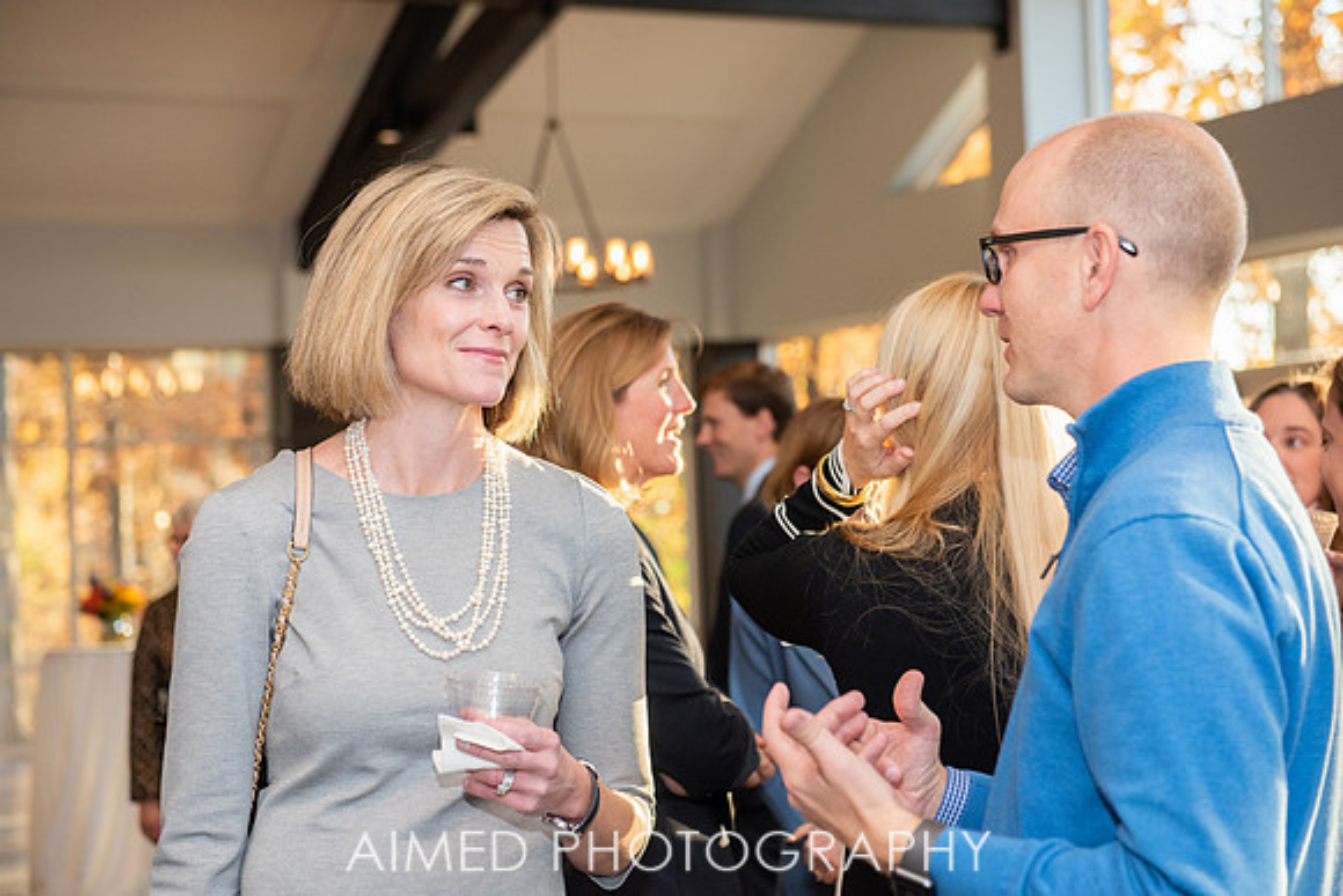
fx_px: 2708
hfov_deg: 27.9
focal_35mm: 73
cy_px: 448
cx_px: 685
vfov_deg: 18.8
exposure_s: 1/250
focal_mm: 70
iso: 640
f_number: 4
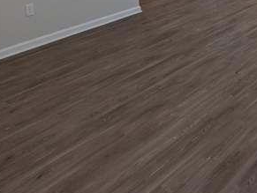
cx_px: 213
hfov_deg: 40.7
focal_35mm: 44
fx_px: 327
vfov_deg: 27.9
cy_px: -50
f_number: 2.2
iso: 290
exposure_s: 1/60
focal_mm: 2.35
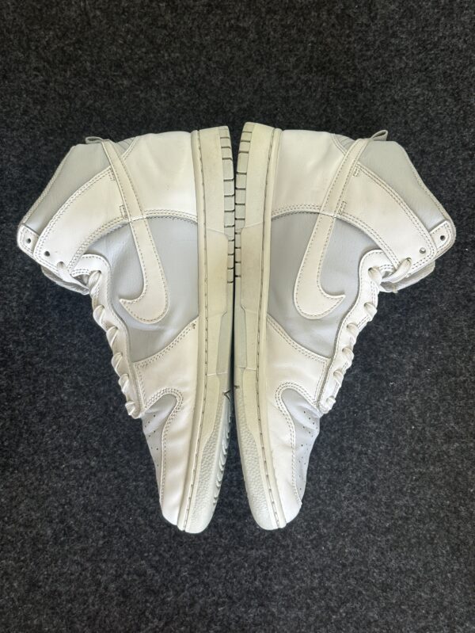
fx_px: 878
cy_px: 316
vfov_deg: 39.6
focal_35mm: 48
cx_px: 238
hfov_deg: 30.3
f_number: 1.78
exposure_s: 1/50
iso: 64
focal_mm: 6.86
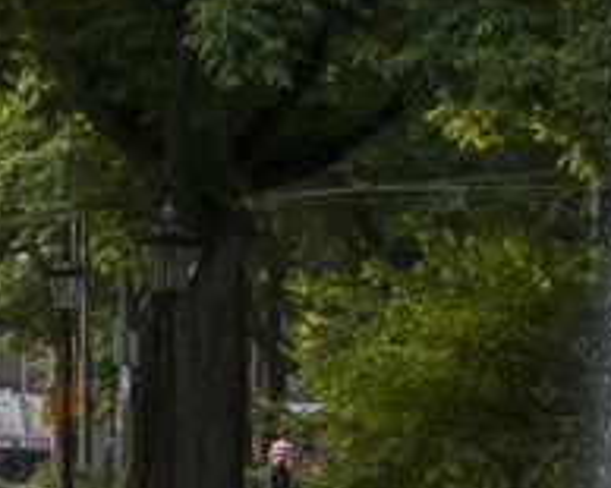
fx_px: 2950
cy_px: 335
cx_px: 157
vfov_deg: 9.5
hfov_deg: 11.8
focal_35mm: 163
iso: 100
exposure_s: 1/80
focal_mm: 45
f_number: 6.3
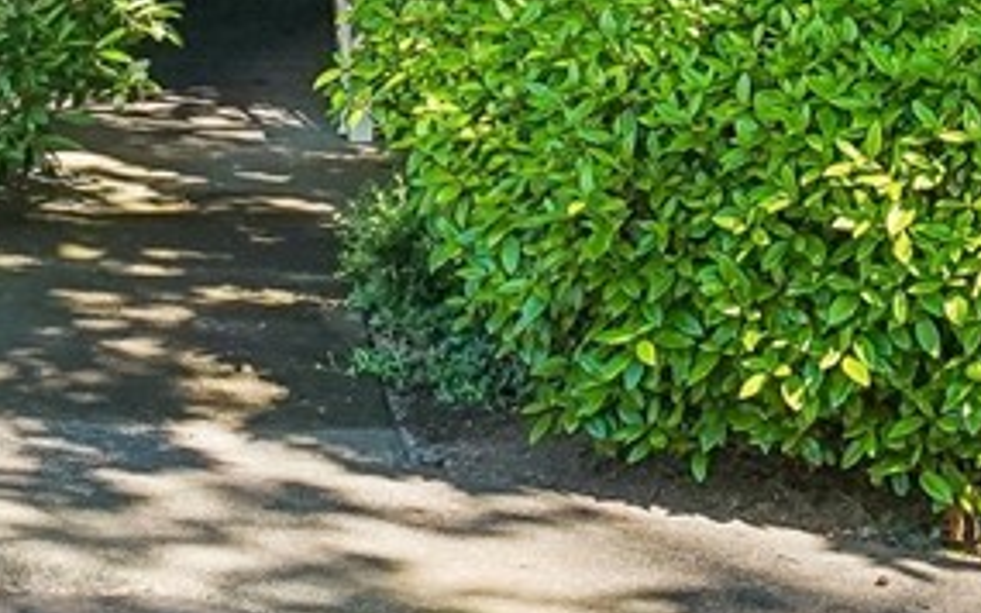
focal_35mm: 97
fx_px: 2593
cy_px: -1093
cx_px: 208
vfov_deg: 10.5
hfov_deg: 21.2
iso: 1600
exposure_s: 1/160
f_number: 8
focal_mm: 16
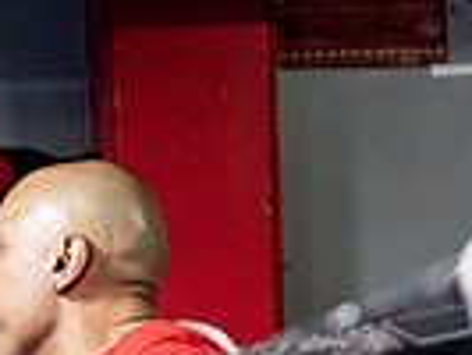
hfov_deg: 6.7
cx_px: -106
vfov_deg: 5.0
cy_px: 481
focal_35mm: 294
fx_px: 4012
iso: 10000
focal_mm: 70
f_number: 2.8
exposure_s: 1/1000
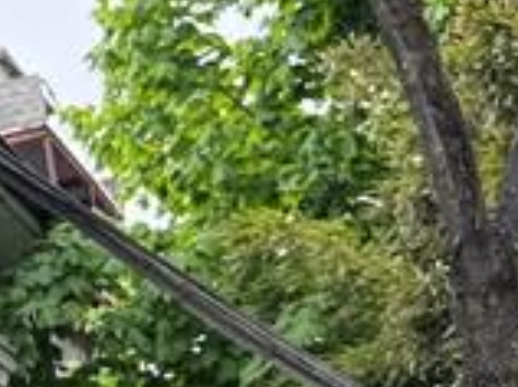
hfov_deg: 11.5
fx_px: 2331
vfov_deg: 9.4
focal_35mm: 156
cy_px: 466
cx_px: -485
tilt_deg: +12.1
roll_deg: +5.8
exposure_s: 1/528
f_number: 1.78
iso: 80
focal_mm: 6.76
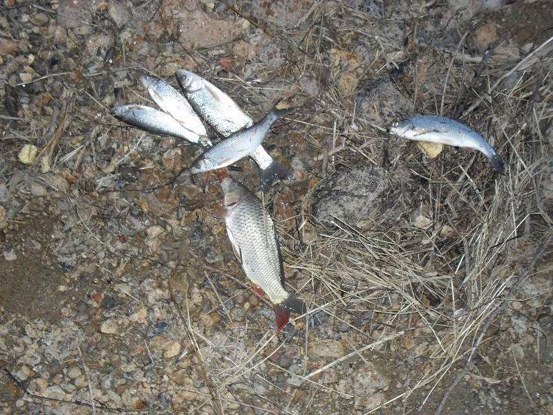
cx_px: 276
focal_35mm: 35
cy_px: 208
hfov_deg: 52.6
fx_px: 559
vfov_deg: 40.7
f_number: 3.2
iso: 200
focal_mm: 6.3
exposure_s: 1/45
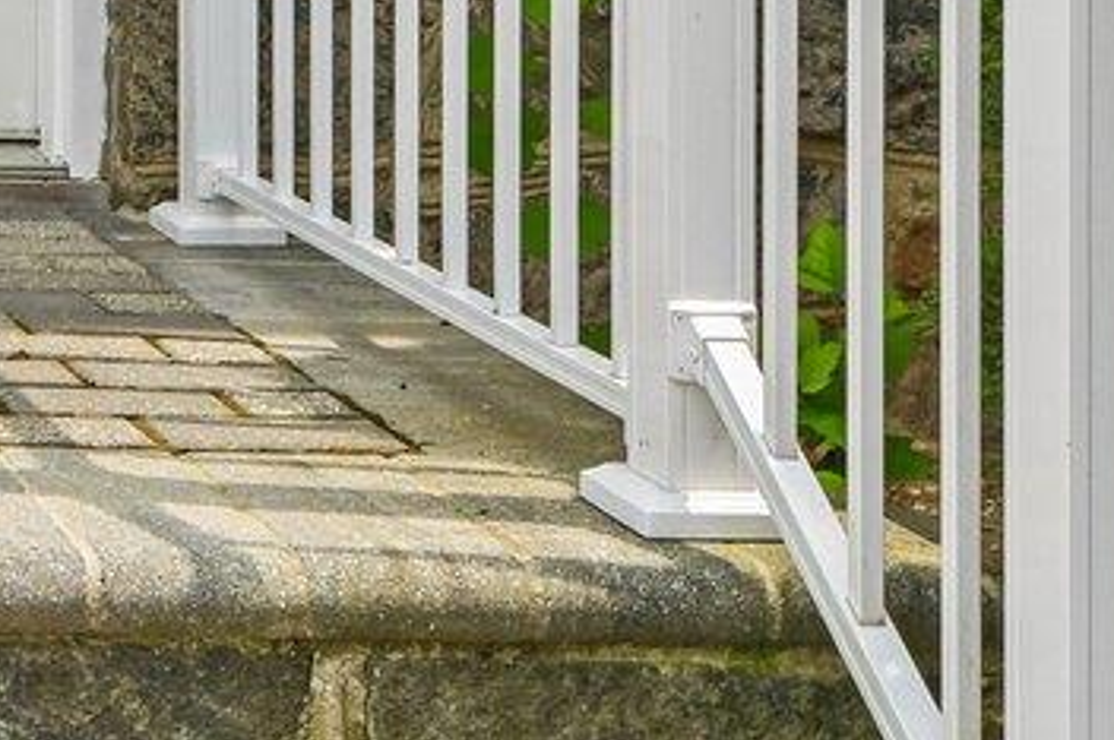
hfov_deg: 17.7
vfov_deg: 13.1
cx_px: -712
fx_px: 3061
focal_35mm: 99
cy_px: -334
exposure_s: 1/500
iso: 250
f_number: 9
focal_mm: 17
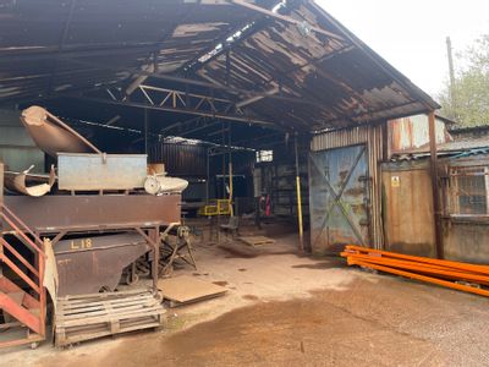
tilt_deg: +1.2
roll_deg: +2.2
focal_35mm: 26
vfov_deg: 53.1
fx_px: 367
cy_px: 184
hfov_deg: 67.3
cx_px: 244
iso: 32
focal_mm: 4.2
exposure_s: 1/152
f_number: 1.6
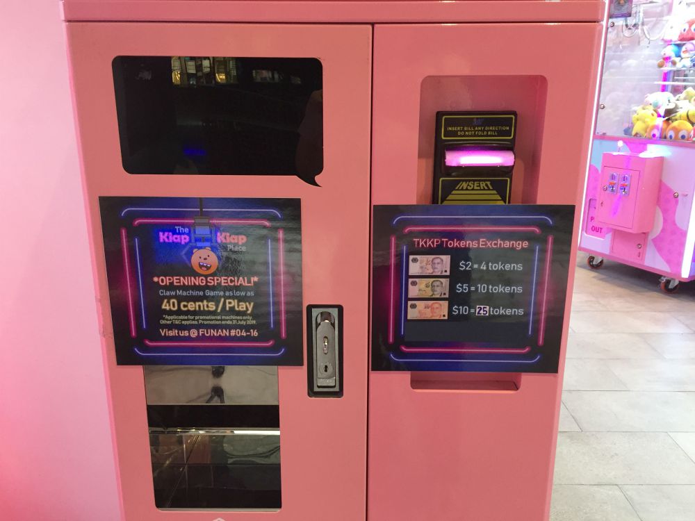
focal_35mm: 29
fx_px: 582
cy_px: 260
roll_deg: -0.7
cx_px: 348
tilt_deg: -17.8
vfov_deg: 48.2
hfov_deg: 61.7
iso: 160
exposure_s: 1/33
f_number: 2.2
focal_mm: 4.15
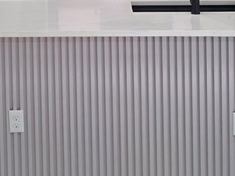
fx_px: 529
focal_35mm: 78
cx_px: 91
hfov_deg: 25.0
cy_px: -56
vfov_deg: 17.6
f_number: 1.7
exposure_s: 1/120
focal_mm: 6.3
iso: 125
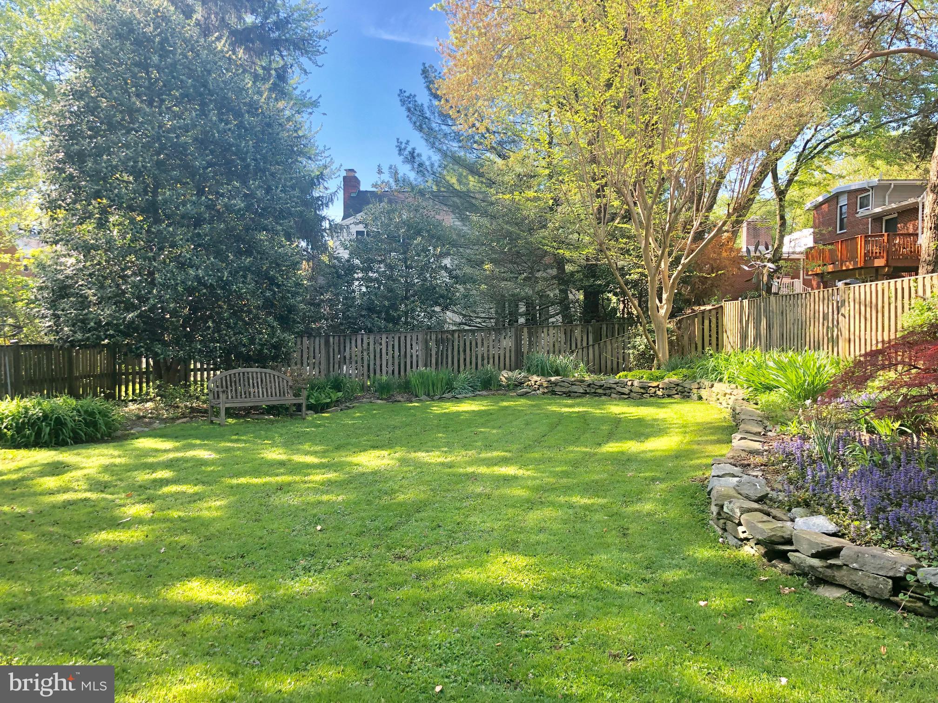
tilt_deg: -2.4
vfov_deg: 49.7
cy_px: 352
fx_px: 759
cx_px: 469
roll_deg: +0.3
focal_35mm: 28
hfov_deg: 63.4
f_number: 1.8
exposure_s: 1/296
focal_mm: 4
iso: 20
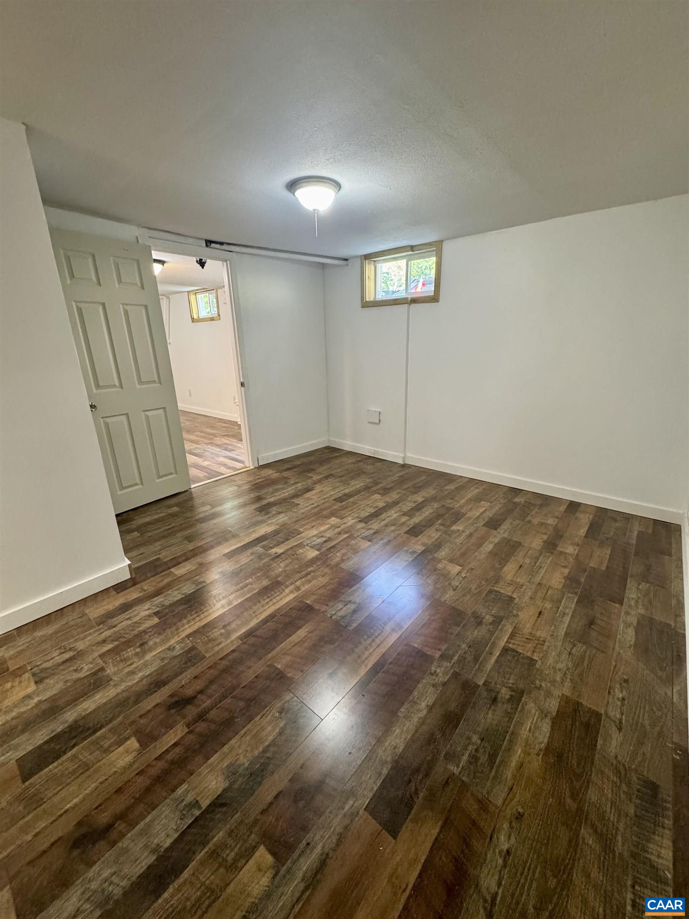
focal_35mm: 14
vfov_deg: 102.1
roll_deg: +0.5
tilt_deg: -16.0
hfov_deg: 85.7
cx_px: 344
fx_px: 372
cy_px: 460
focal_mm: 2.22
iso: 400
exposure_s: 1/60
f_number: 2.2
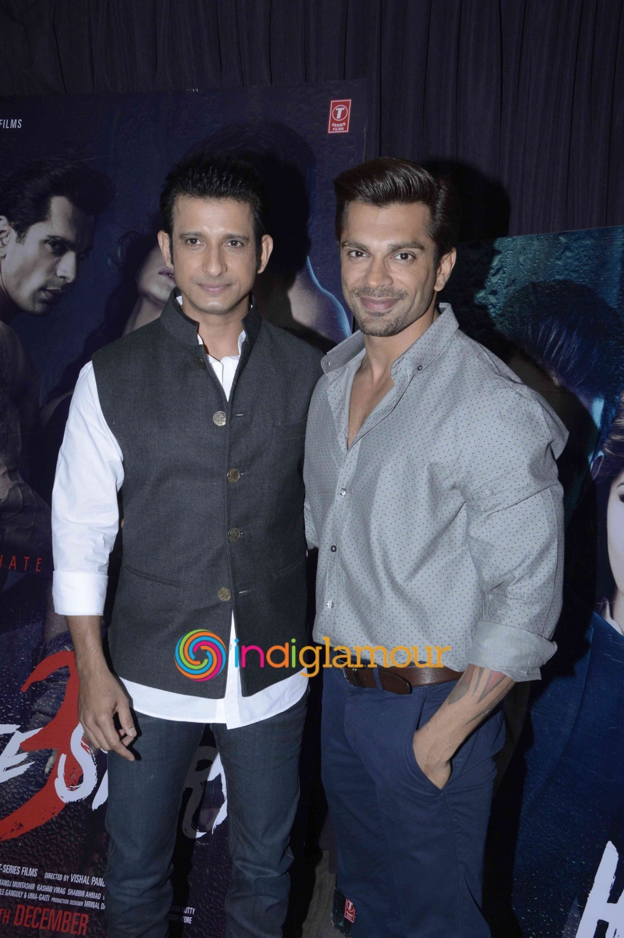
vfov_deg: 49.6
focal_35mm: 39
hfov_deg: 34.1
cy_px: 469
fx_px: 1016
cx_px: 312
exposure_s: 1/200
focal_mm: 26
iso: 800
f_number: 10
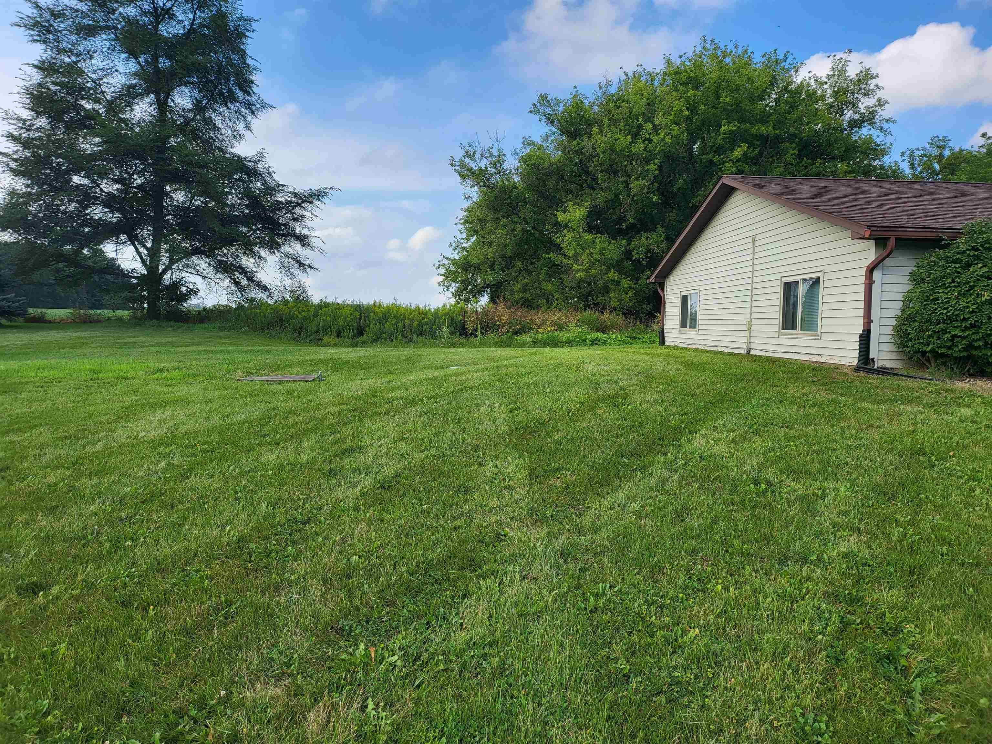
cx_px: 496
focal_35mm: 24
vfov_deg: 56.8
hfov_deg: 71.6
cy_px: 372
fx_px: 688
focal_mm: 5
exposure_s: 1/1208
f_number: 1.8
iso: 40
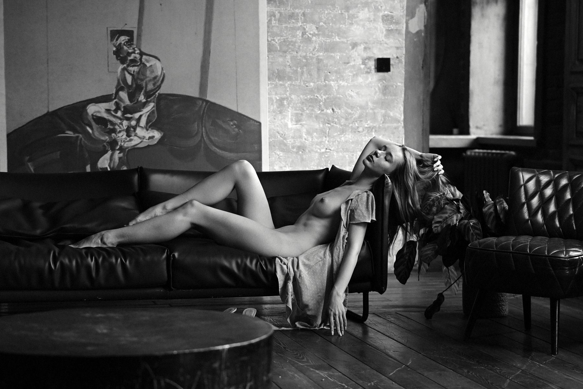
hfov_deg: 23.9
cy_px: 194
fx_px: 1376
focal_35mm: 85
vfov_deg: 16.1
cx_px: 292
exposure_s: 1/200
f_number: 2.8
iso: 1600
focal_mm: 85
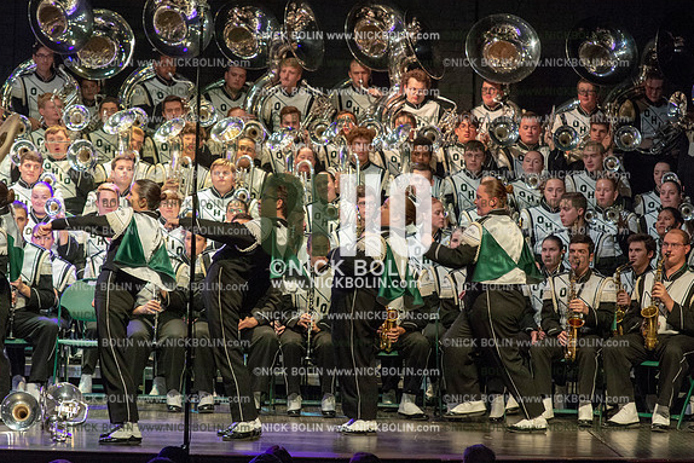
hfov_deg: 9.3
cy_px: 231
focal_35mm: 222
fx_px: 4280
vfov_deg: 6.2
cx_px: 346
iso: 8000
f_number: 7.1
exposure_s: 1/200
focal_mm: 220
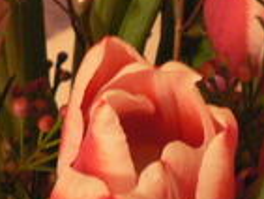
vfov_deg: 10.4
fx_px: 1069
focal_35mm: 140
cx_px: 146
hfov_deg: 14.1
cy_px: -61
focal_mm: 6
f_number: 2.8
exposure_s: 1/6
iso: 200
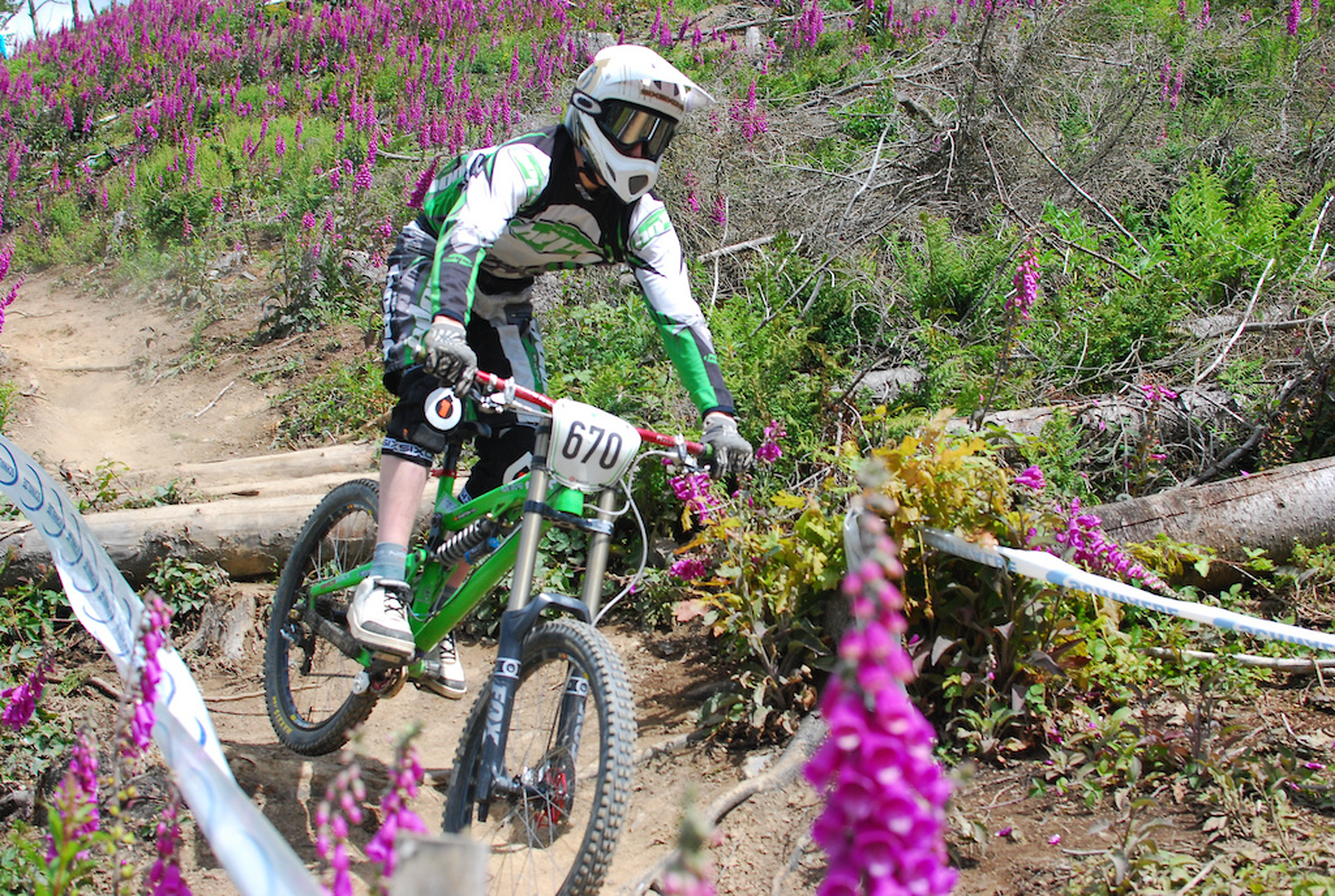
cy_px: 448
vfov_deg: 25.9
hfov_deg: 37.8
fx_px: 1951
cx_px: 668
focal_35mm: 52
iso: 400
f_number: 5.6
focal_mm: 35
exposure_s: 1/1250
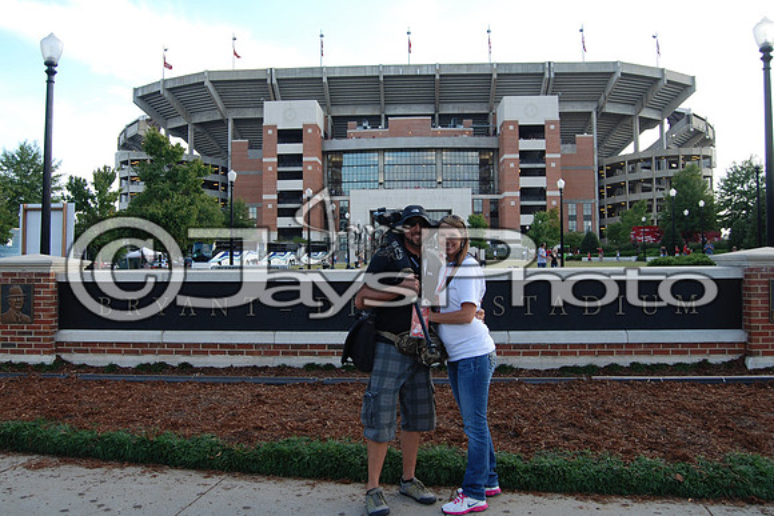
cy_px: 258
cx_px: 387
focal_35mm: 27
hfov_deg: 67.4
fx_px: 581
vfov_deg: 48.0
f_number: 5.6
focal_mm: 18
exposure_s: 1/125
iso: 100
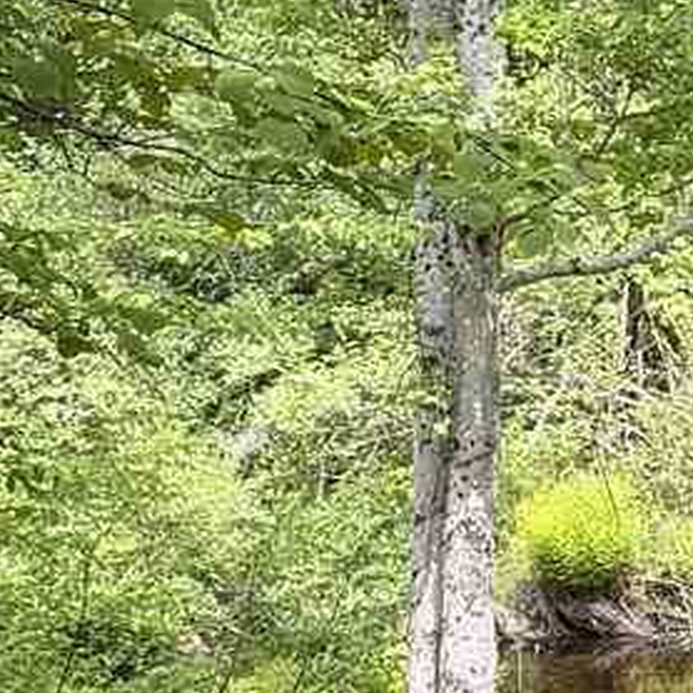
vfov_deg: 9.9
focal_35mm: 176
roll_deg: +0.5
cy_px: 494
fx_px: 3986
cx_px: 1052
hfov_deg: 9.6
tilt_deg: -10.5
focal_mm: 6.76
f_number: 1.78
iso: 100
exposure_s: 1/1139
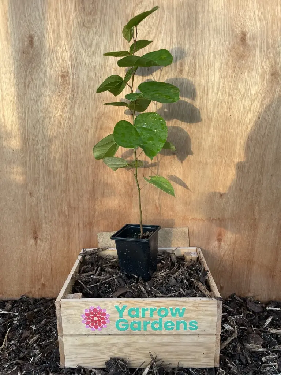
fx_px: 281
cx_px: 140
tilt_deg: -9.4
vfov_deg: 67.3
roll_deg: -0.3
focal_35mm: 26
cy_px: 188
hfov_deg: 53.1
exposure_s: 1/188
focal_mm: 4.2
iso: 32
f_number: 1.6
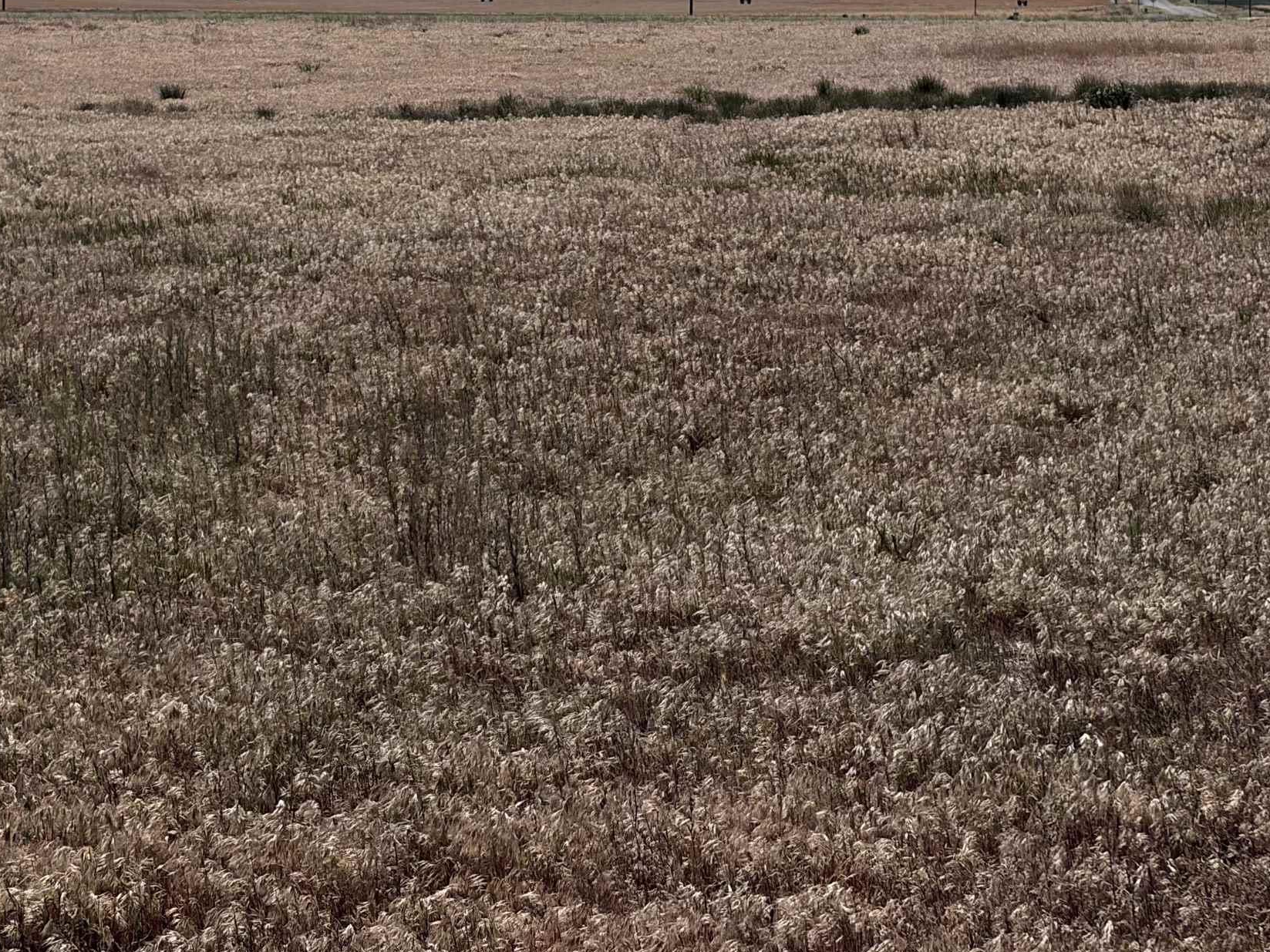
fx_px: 3558
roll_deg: +1.1
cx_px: 524
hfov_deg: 20.2
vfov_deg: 15.1
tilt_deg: +0.1
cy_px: 178
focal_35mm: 97
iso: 40
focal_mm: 5.96
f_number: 1.6
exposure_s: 1/7813
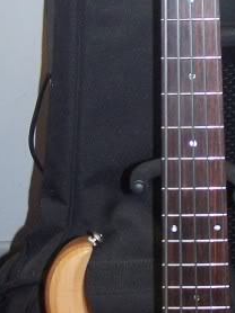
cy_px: 135
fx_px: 1269
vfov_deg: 14.1
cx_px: 159
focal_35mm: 140
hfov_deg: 10.6
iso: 140
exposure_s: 1/60
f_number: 2.8
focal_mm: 6.3
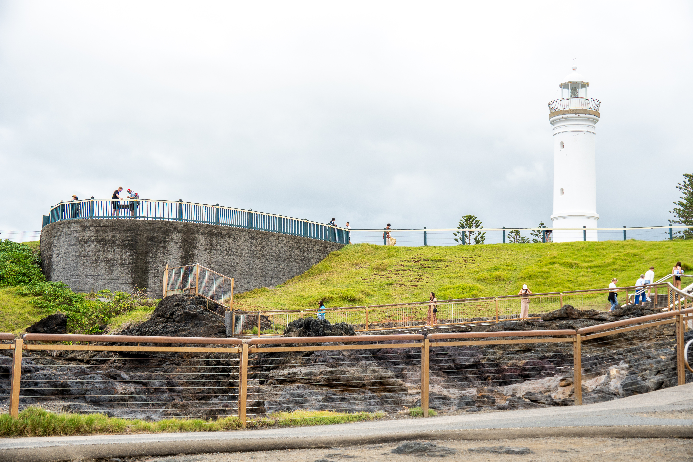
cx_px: 346
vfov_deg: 22.6
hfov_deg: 33.4
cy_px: 231
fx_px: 1155
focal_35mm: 60
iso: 100
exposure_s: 1/320
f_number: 5
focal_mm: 40
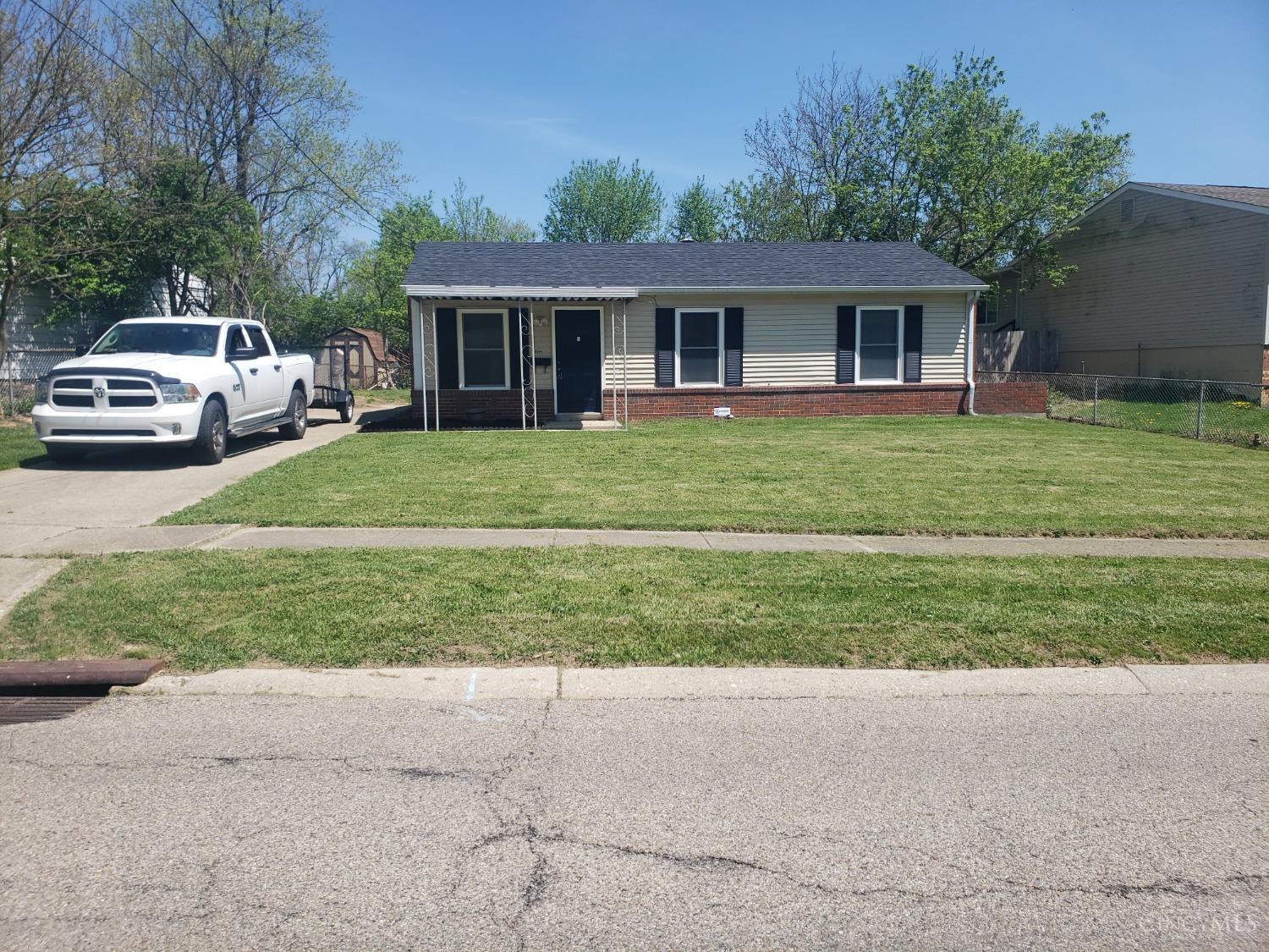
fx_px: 953
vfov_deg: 53.1
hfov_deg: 67.3
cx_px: 634
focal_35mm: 26
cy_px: 476
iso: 50
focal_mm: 4.3
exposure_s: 1/1266
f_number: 2.4
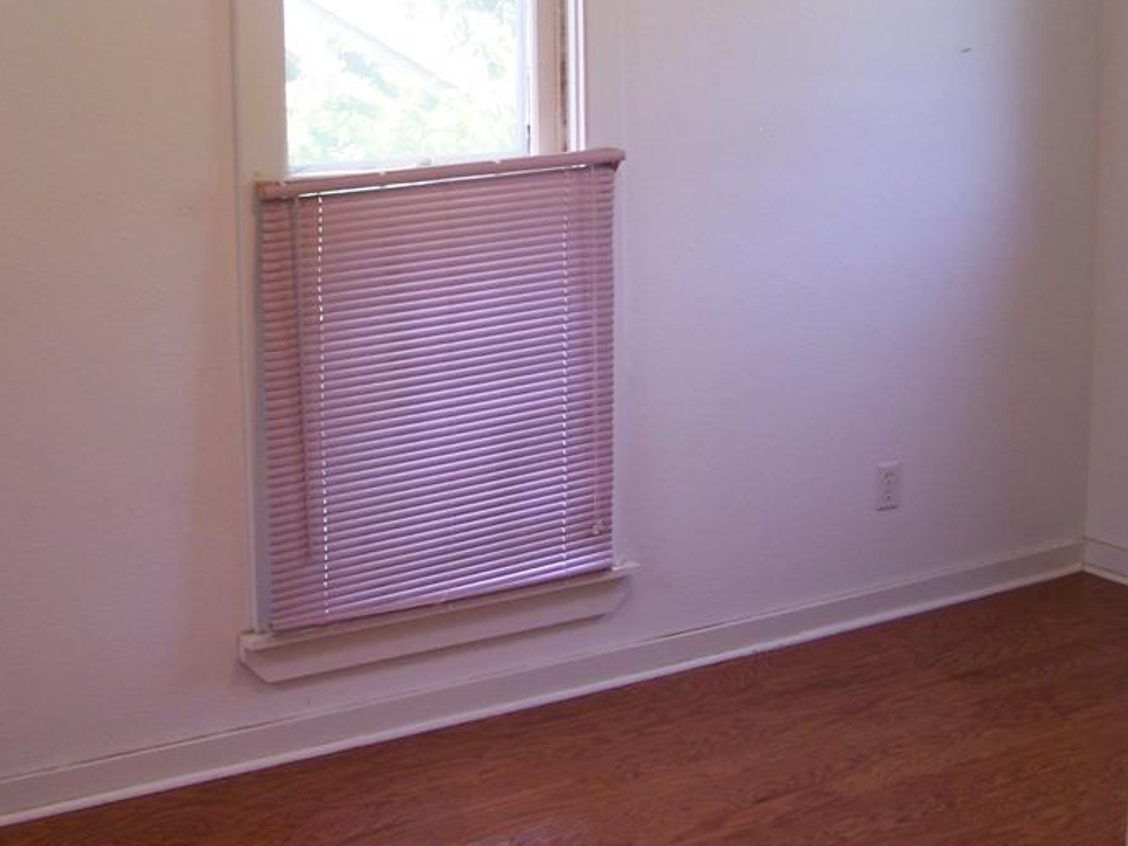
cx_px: 469
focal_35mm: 57
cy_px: 297
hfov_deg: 33.7
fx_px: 1857
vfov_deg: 25.5
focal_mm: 6.3
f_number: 2.8
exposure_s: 1/30
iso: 140
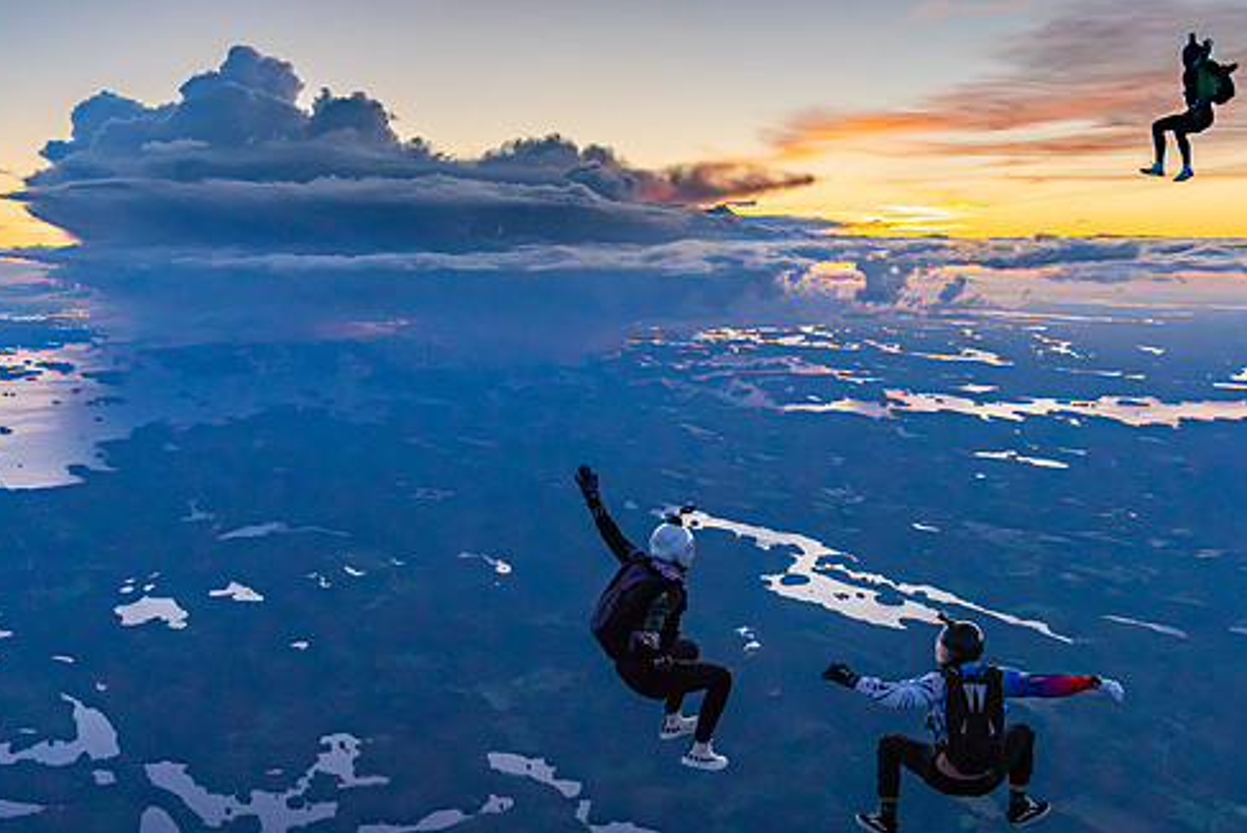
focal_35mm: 35
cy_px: 430
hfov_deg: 54.1
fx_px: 1213
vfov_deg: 37.9
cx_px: 730
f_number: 4
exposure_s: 1/2000
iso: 1000
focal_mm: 28
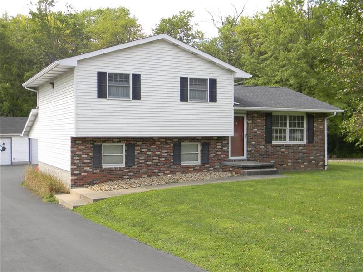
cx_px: 182
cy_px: 136
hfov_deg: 45.8
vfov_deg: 35.1
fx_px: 430
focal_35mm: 41
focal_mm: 7.3
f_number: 3.8
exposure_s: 1/291
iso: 112
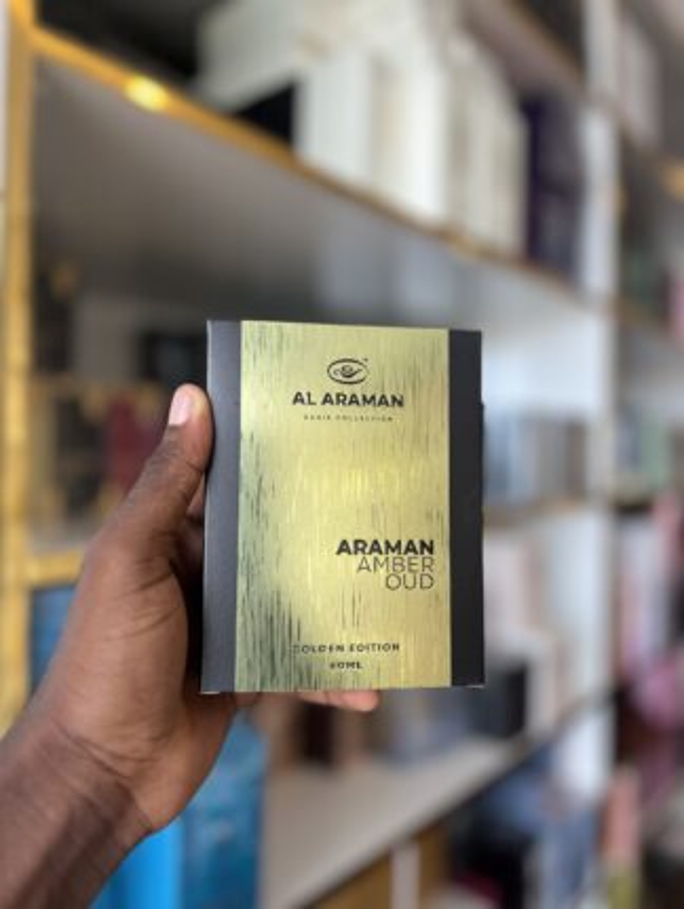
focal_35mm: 26
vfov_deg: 67.3
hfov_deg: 53.1
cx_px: 342
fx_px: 684
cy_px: 454
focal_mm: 5.7
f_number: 1.5
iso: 32
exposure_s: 1/149
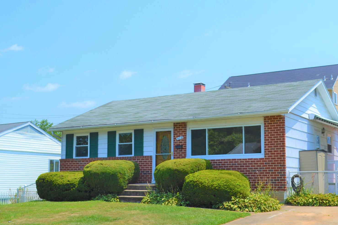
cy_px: 126
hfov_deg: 39.5
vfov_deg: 27.0
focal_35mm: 50
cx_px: 198
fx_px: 469
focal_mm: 24
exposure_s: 1/250
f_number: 8
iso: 100
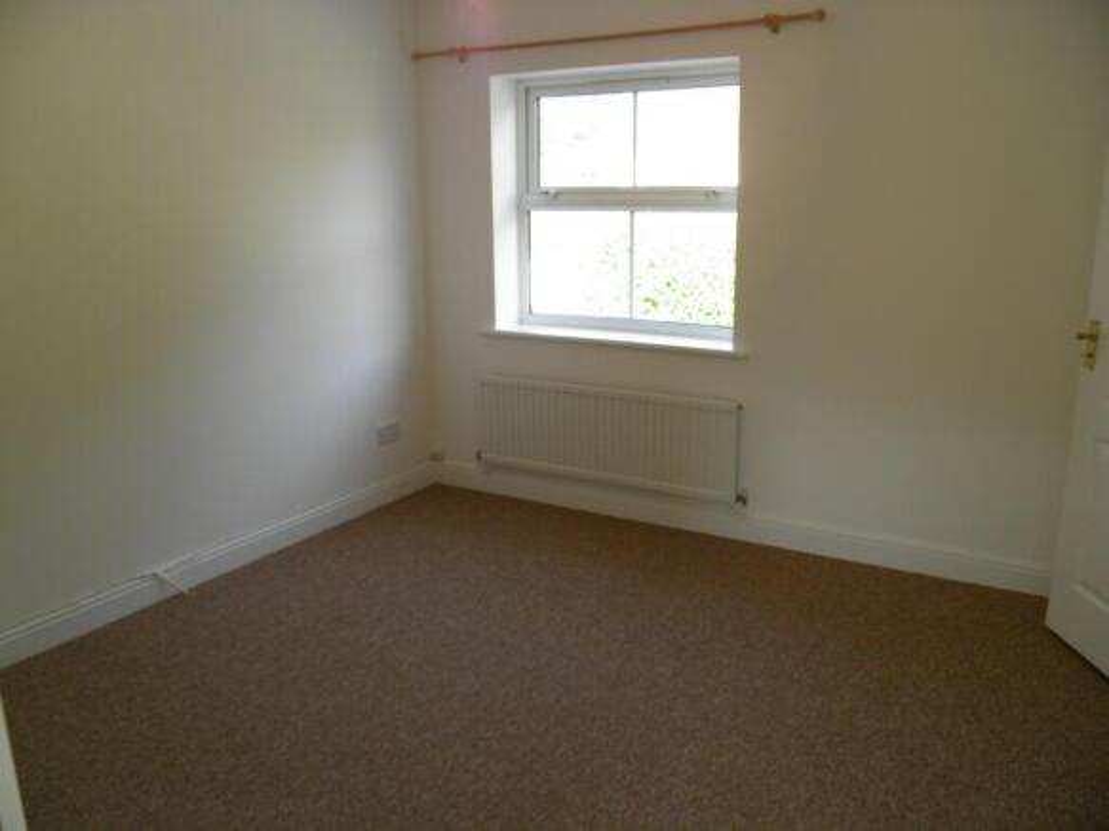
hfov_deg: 63.5
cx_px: 554
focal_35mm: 28
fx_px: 897
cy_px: 416
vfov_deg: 49.7
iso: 50
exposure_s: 1/40
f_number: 2.8
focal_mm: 4.9
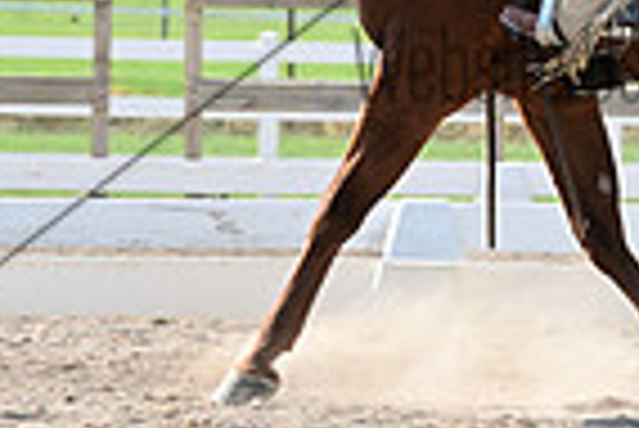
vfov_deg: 2.0
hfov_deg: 3.0
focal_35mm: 694
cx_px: 590
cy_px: -187
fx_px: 12331
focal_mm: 170
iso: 400
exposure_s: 1/370
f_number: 11
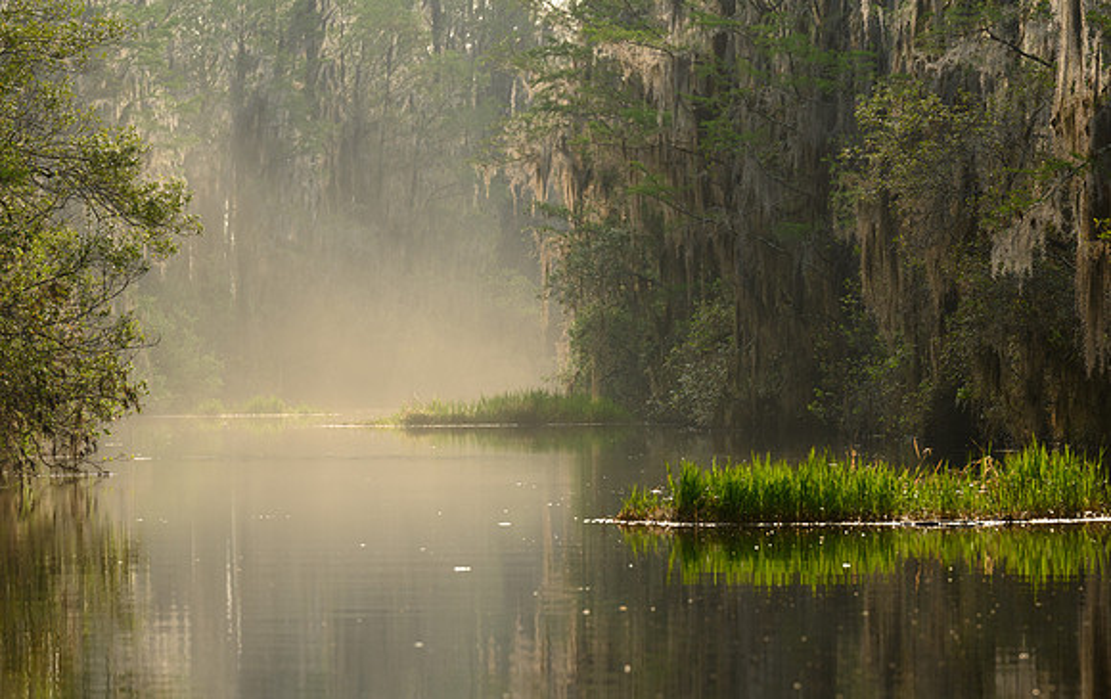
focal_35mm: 218
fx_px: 6606
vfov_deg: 6.1
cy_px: 355
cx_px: 595
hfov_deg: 9.6
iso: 400
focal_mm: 200
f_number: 7.1
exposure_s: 1/640
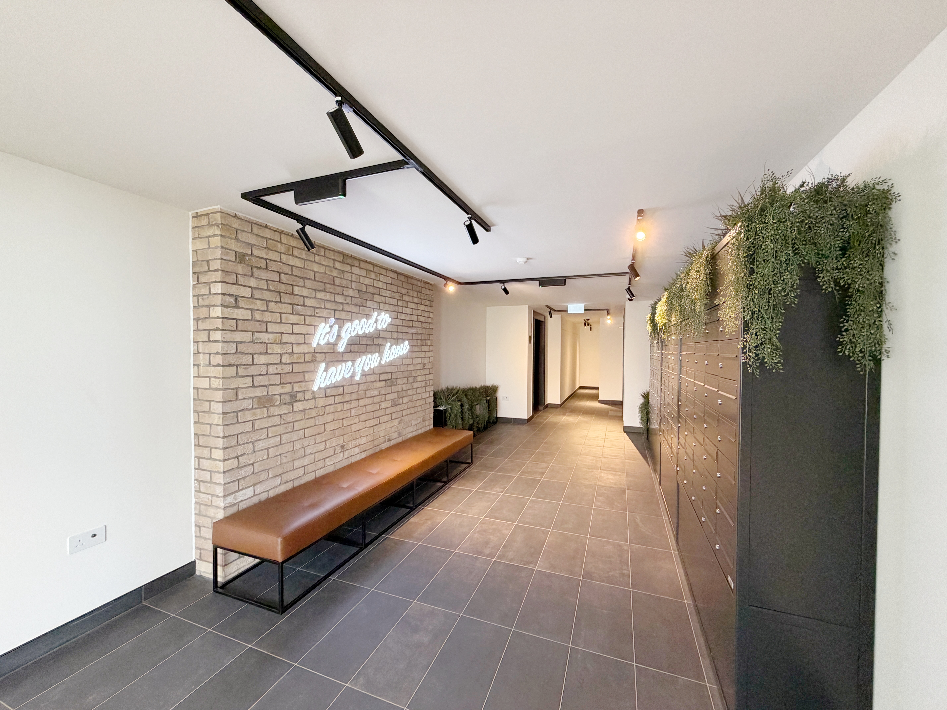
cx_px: 474
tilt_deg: -0.8
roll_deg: +0.0
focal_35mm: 14
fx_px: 383
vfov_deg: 85.7
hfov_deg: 102.1
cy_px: 355
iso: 200
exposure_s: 1/50
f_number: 2.2
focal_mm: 2.22
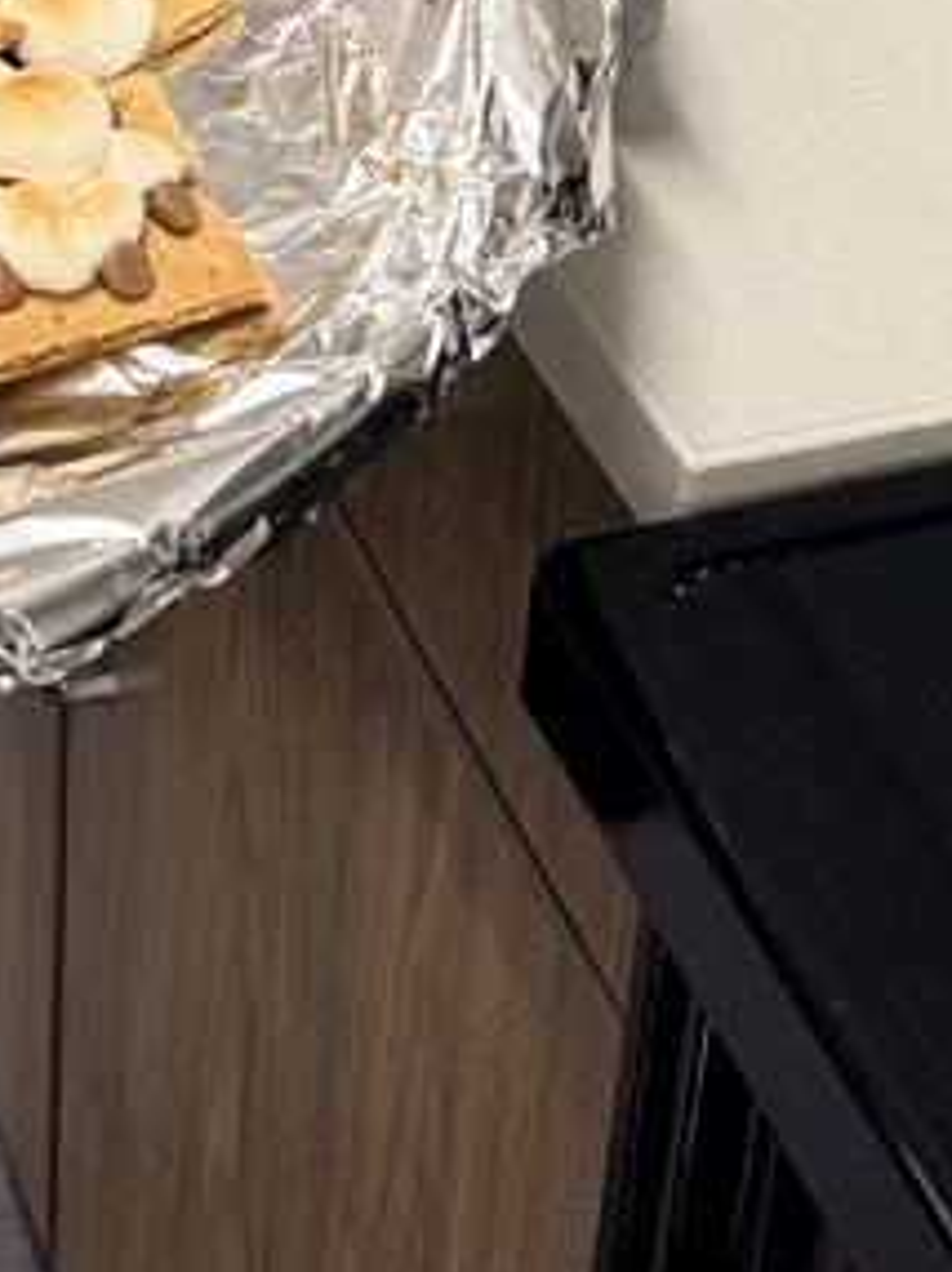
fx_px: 3158
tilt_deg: -25.7
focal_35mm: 86
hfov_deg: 16.3
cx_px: -254
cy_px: -600
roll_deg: +1.3
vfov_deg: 19.9
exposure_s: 1/75
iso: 100
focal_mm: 6.76
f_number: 1.78
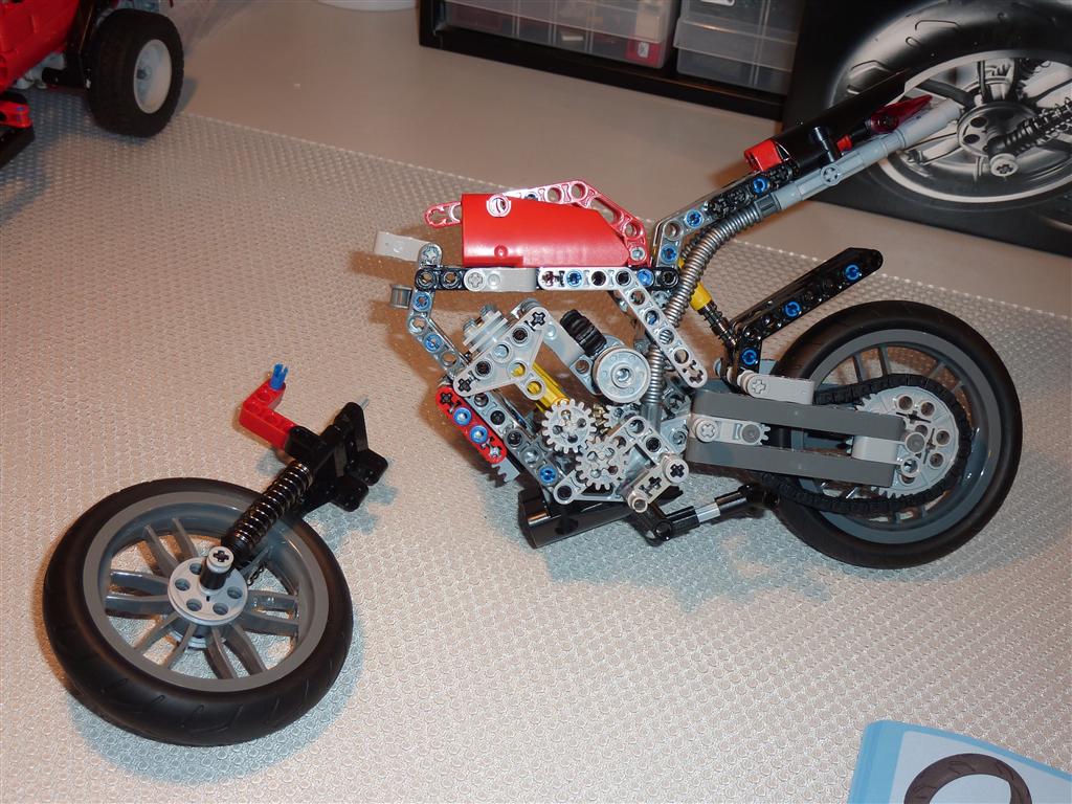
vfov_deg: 34.3
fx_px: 1301
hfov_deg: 44.8
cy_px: 402
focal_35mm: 42
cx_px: 536
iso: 100
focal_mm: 6.9
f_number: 3.7
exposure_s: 1/30
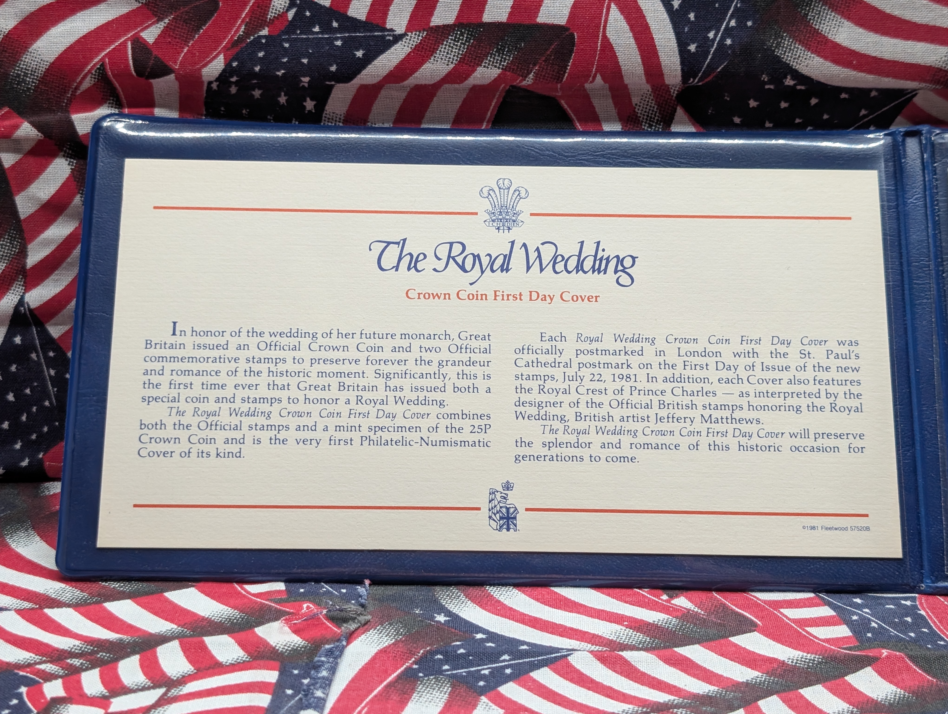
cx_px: 474
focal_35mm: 49
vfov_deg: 29.7
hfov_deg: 38.9
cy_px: 357
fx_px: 1344
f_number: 1.68
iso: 144
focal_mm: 6.9
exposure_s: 1/177
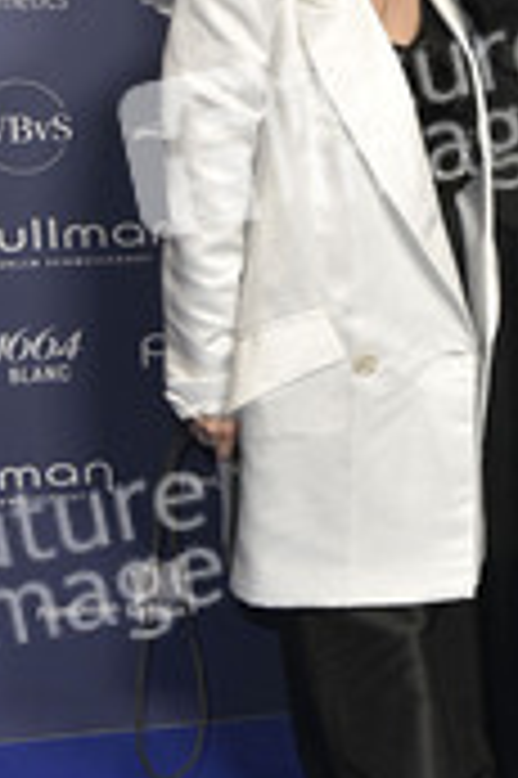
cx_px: 482
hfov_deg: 19.8
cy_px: 355
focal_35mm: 67
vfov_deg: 30.1
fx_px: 1449
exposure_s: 1/250
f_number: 6.3
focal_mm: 29
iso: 2000
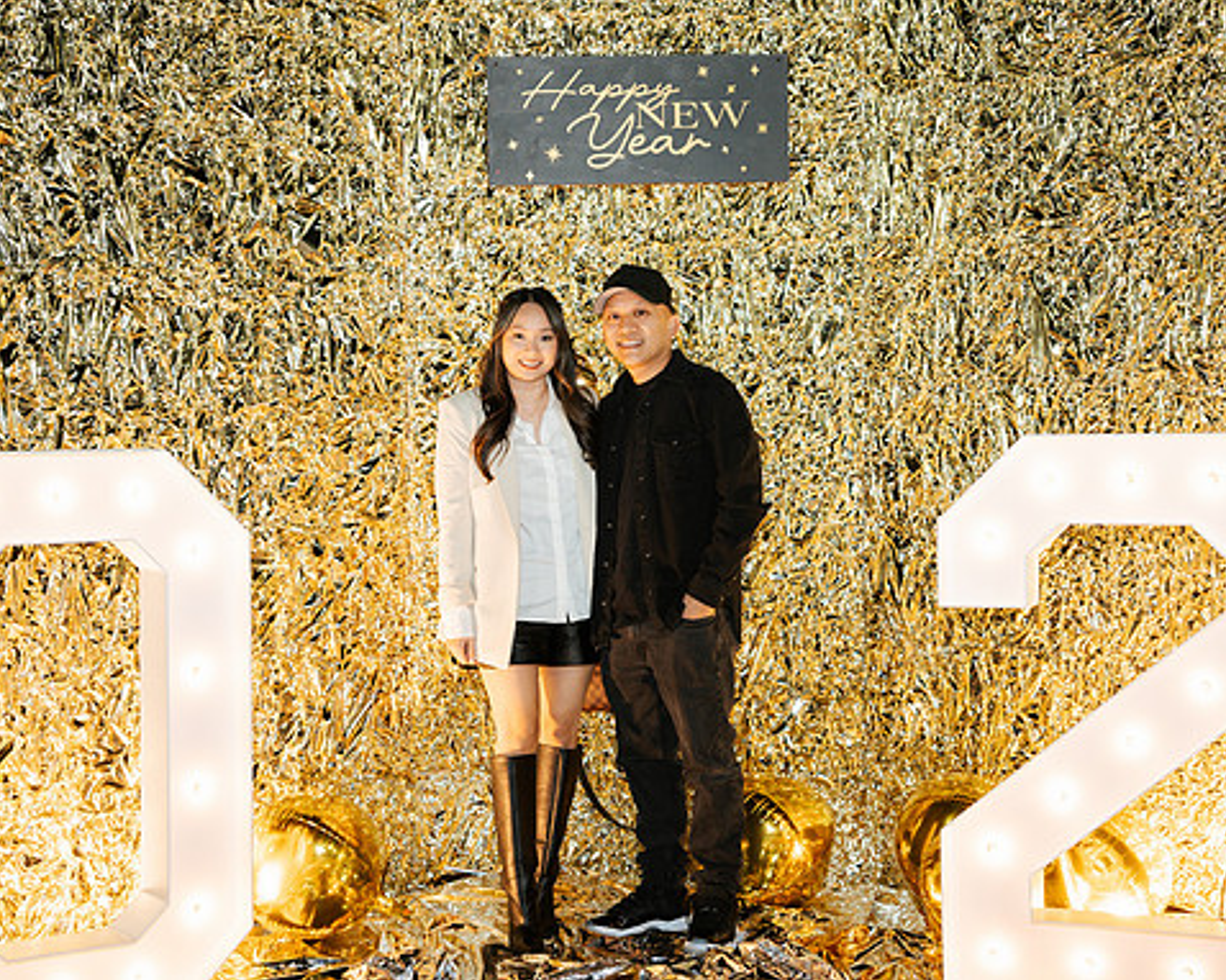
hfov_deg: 28.7
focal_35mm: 66
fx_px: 2394
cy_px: 486
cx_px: 598
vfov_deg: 23.1
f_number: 2.8
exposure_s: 1/160
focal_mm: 57.9
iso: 1000
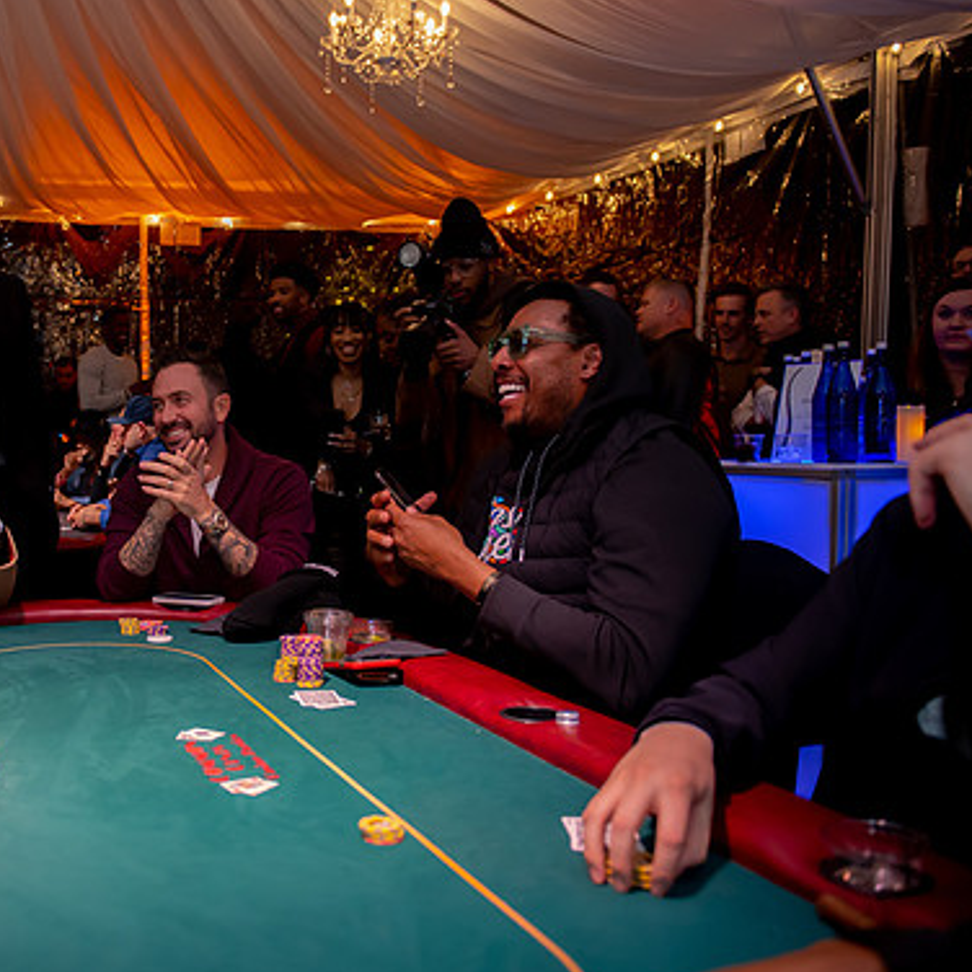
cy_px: 493
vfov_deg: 49.7
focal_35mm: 33
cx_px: 261
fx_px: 1048
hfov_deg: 48.1
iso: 3200
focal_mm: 24
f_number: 2.8
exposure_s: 1/500
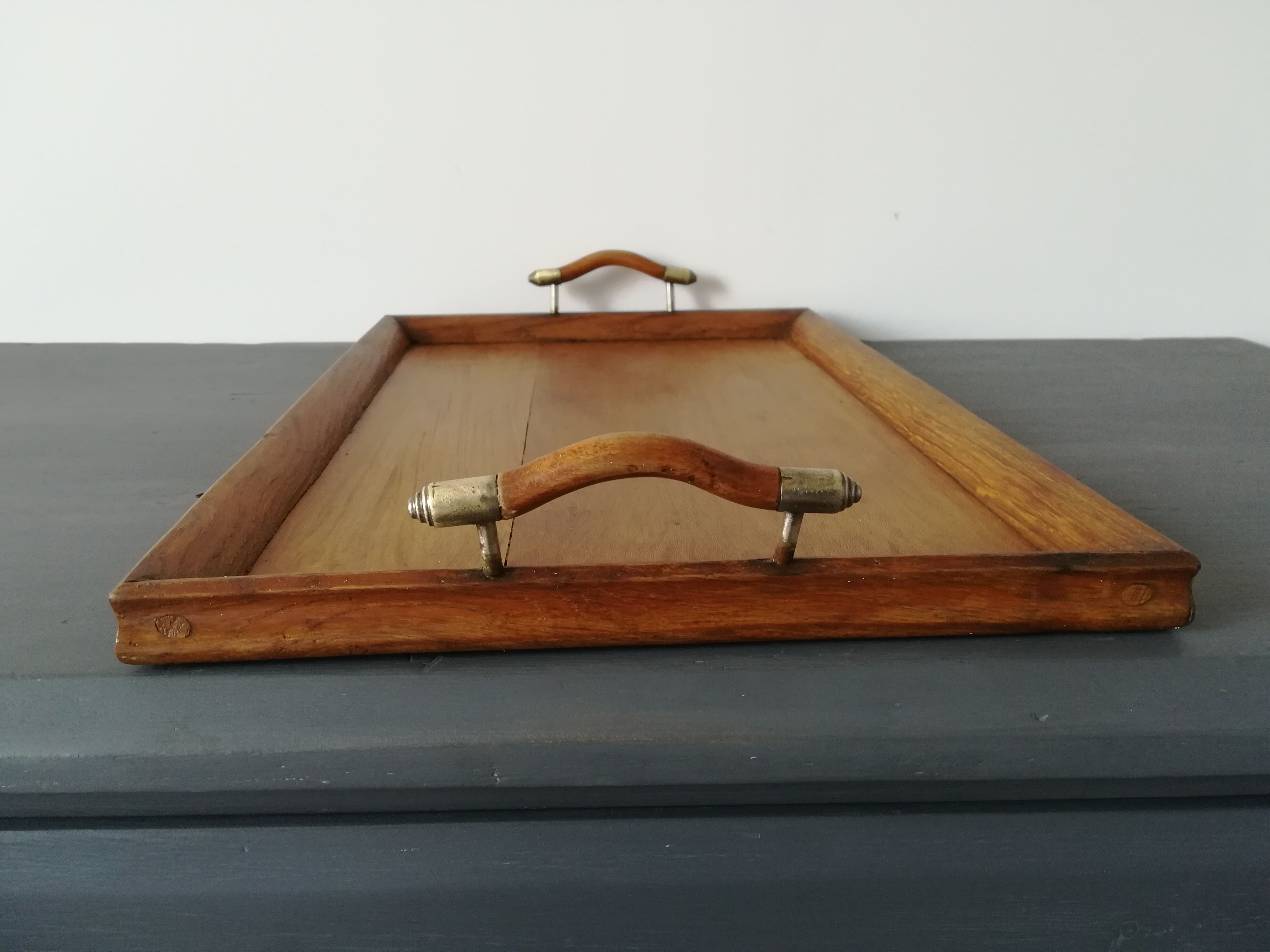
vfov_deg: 53.1
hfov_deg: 67.3
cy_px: 476
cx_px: 635
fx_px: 954
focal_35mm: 26
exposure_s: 1/33.3
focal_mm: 3.83
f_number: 2.2
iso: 200
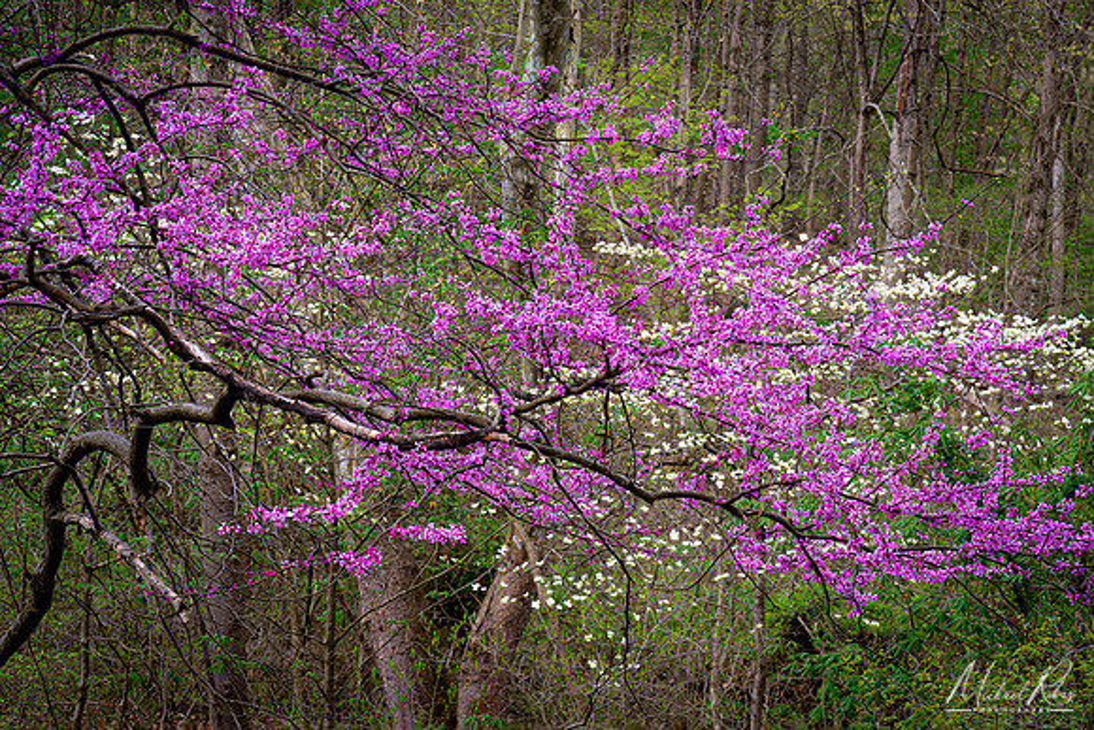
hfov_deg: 19.5
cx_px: 547
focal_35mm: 105
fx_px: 3191
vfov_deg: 13.0
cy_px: 365
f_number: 11
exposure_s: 1/40
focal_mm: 105
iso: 100
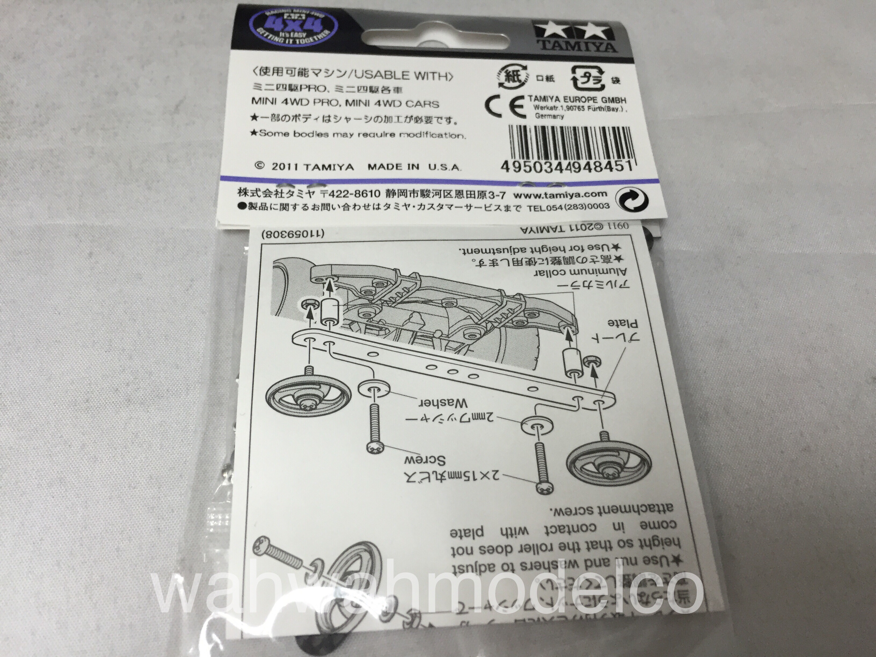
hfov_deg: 61.7
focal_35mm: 29
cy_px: 328
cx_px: 438
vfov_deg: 48.2
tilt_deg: -61.0
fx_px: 734
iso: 50
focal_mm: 4.15
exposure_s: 1/33
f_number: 2.2
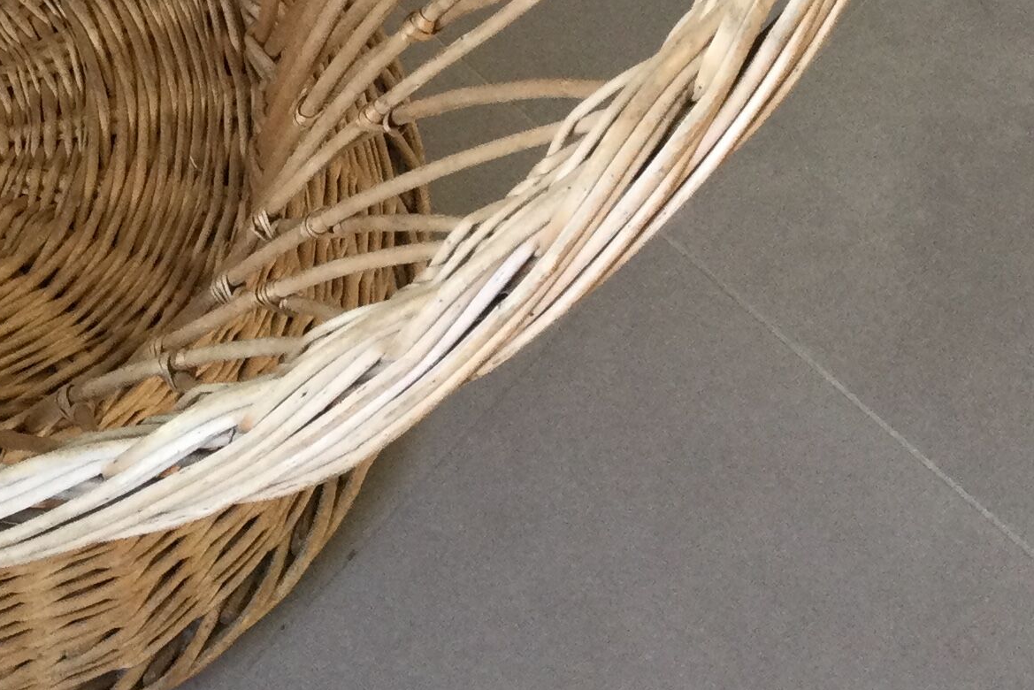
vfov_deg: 13.9
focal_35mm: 90
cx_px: 94
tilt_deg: -52.5
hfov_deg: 22.1
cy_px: -440
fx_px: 2585
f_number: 2.4
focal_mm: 3.3
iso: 64
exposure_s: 1/33
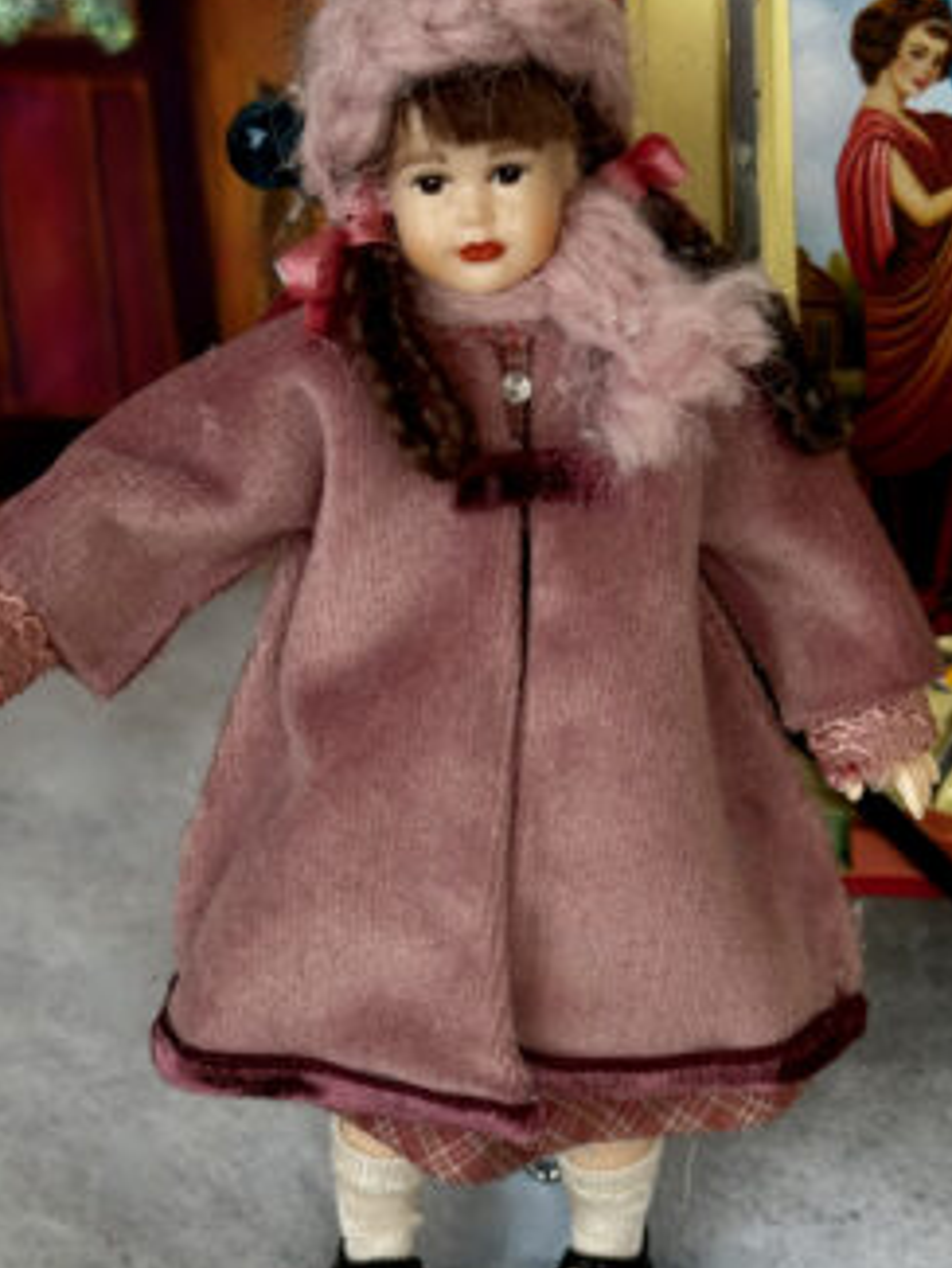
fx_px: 2162
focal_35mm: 59
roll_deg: +3.7
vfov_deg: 32.7
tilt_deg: -33.4
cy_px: 601
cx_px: 515
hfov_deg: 24.8
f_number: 1.78
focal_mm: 6.76
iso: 64
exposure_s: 1/739
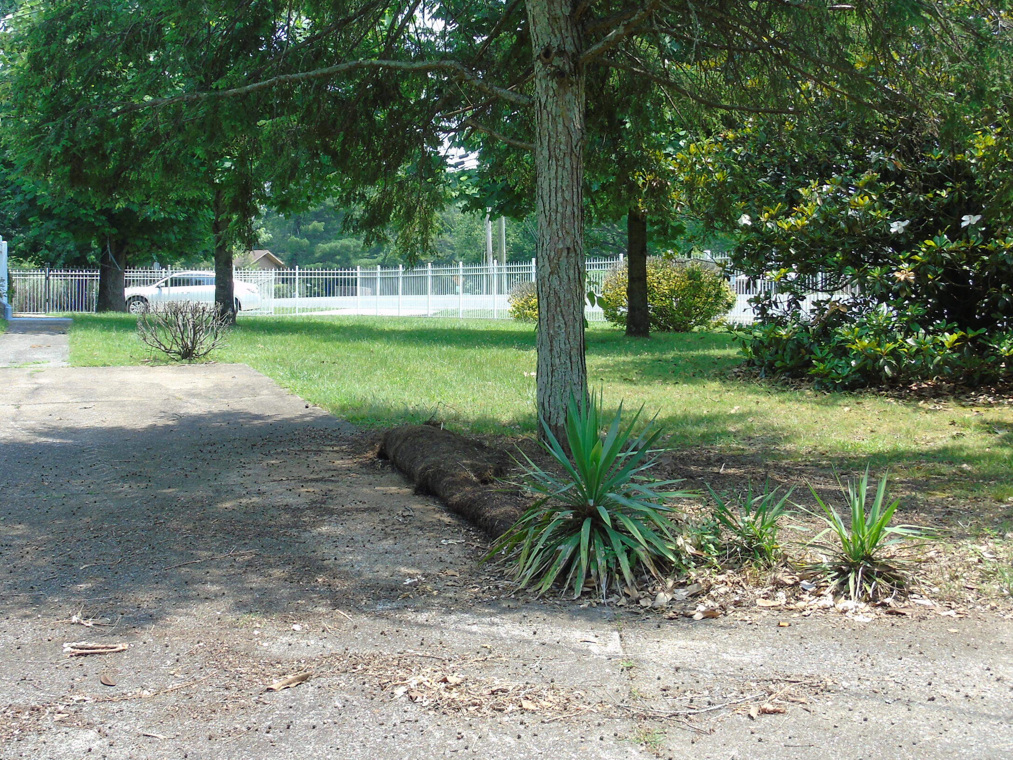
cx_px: 513
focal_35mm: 47
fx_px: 1376
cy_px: 270
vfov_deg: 30.7
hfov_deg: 40.4
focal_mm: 6.1
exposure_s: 1/200
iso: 80
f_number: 3.8
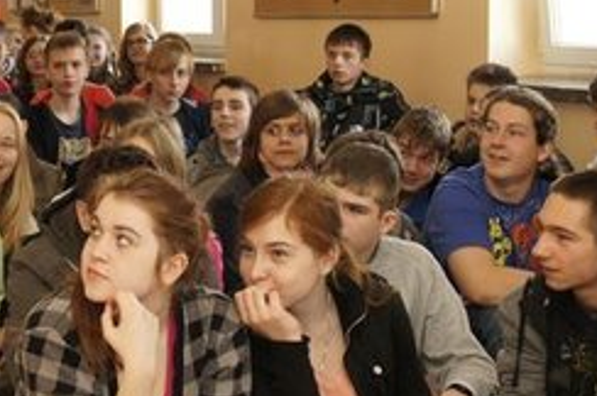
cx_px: 88
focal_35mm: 104
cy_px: 117
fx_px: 1722
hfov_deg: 19.4
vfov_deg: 13.1
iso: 400
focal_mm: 26
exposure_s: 1/60
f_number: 5.6
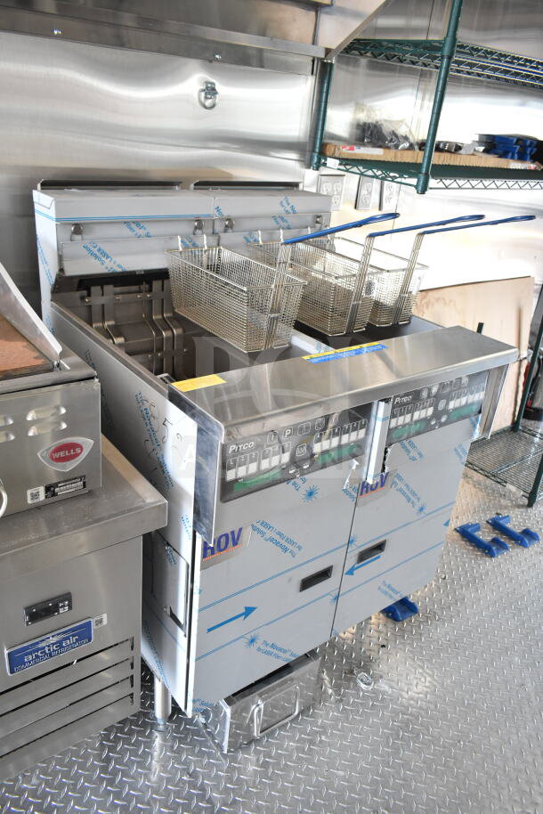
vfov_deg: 67.4
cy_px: 407
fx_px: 610
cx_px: 272
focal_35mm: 27
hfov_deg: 48.0
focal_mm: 18
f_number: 4
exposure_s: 1/80
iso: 1600
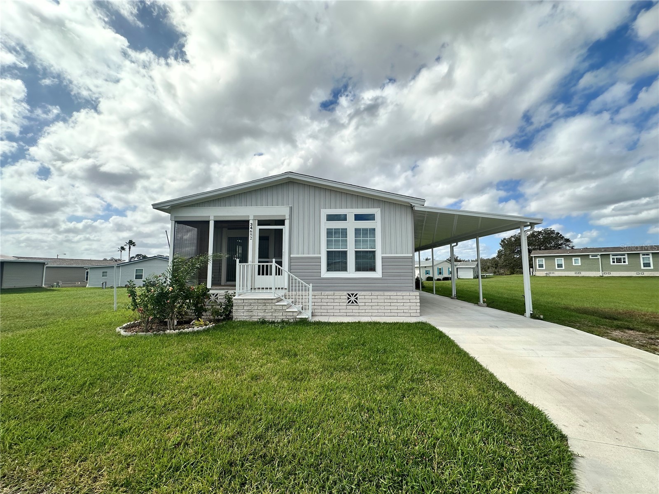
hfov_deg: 102.1
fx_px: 267
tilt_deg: +5.7
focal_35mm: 14
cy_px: 247
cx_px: 330
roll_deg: -0.1
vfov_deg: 85.7
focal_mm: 2.22
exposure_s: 1/3125
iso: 50
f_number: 2.2
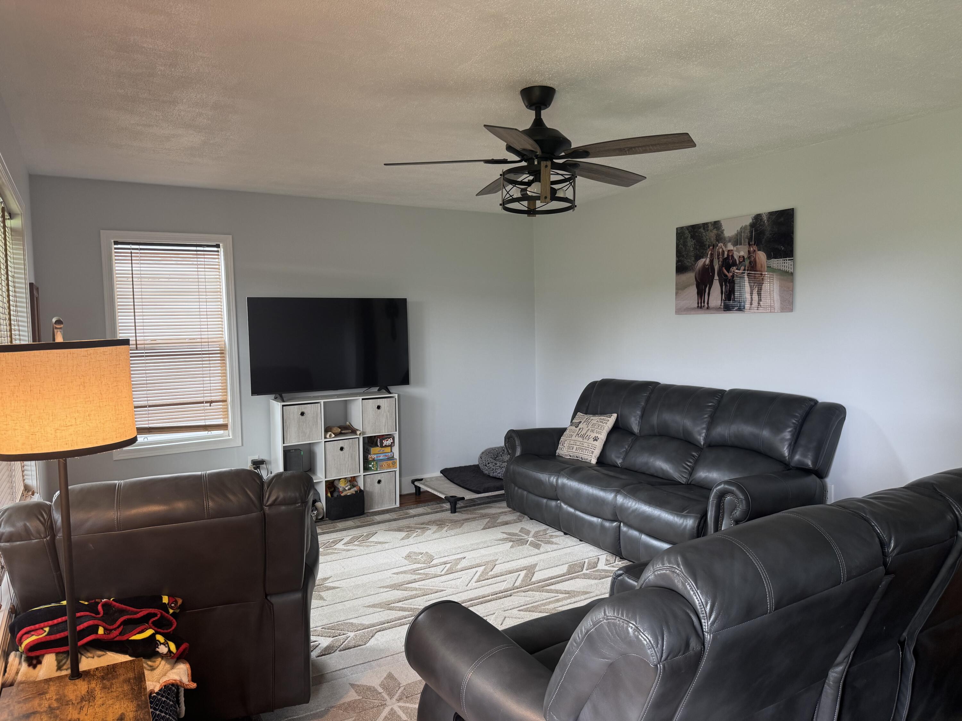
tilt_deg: -3.4
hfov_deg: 71.6
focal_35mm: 24
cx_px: 481
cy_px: 360
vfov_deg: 56.8
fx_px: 667
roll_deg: +1.3
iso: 125
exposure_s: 1/60
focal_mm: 6.76
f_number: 1.78
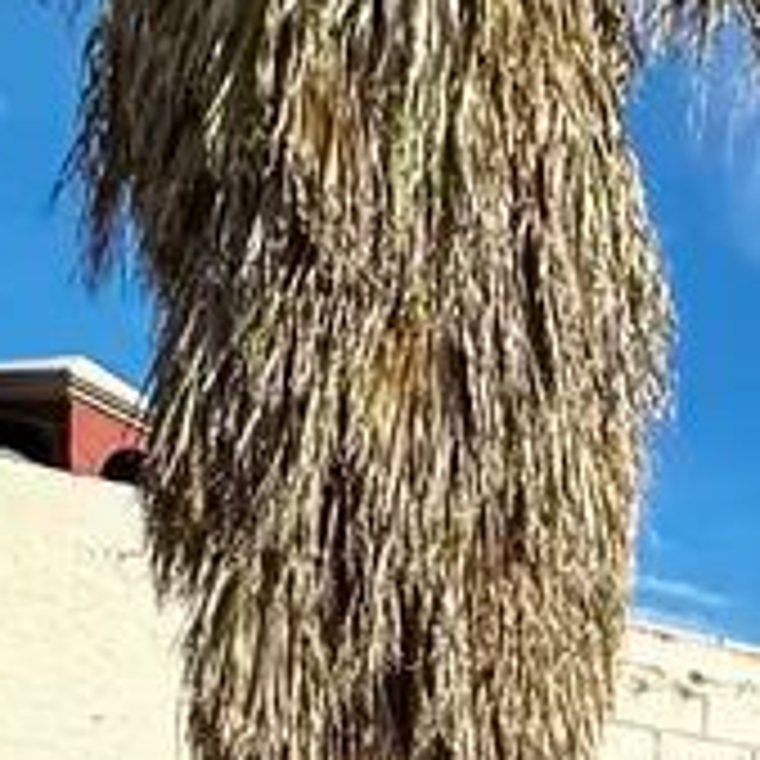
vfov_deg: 16.3
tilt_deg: -1.9
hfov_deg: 14.6
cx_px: 1704
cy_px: 1408
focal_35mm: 88
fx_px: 2186
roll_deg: -1.4
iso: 40
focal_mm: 2.22
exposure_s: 1/261
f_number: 2.2
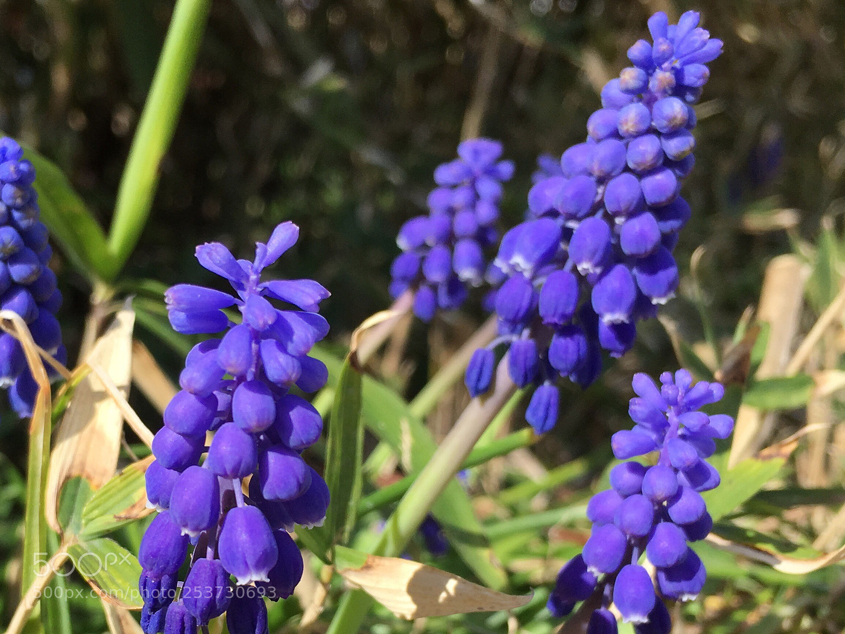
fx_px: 708
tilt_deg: -12.1
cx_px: 422
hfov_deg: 61.7
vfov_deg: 48.2
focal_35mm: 29
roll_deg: +5.1
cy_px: 317
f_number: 2.2
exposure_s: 1/777
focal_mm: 4.15
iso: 25
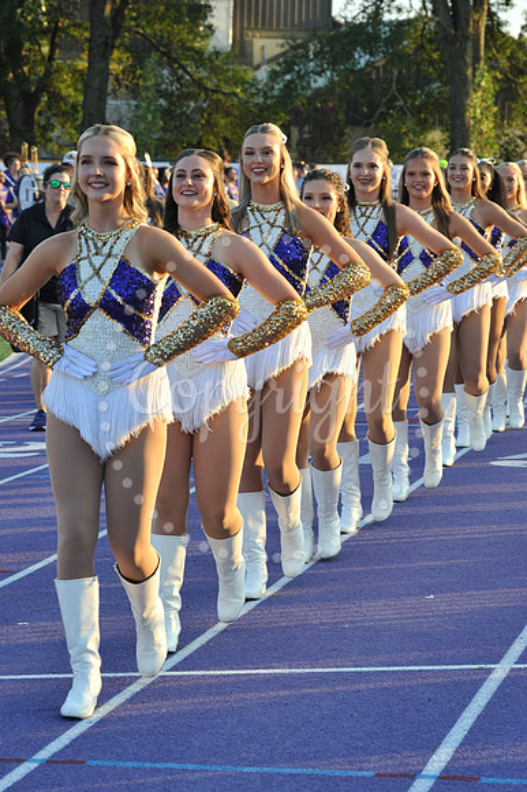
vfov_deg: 17.1
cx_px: 264
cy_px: 396
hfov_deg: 11.4
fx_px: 2638
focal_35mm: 120
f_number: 10
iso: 400
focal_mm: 120
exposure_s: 1/125
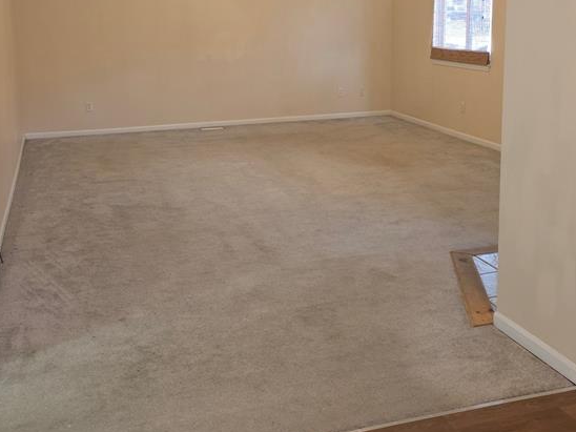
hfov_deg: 43.8
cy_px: 109
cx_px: 281
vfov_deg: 33.0
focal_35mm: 43
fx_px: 716
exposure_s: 1/24
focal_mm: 6.3
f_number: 1.7
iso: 125
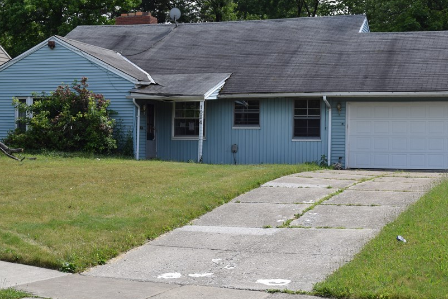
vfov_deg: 20.9
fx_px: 809
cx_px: 258
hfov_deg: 30.9
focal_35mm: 65
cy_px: 140
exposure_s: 1/250
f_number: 8
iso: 200
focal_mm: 32
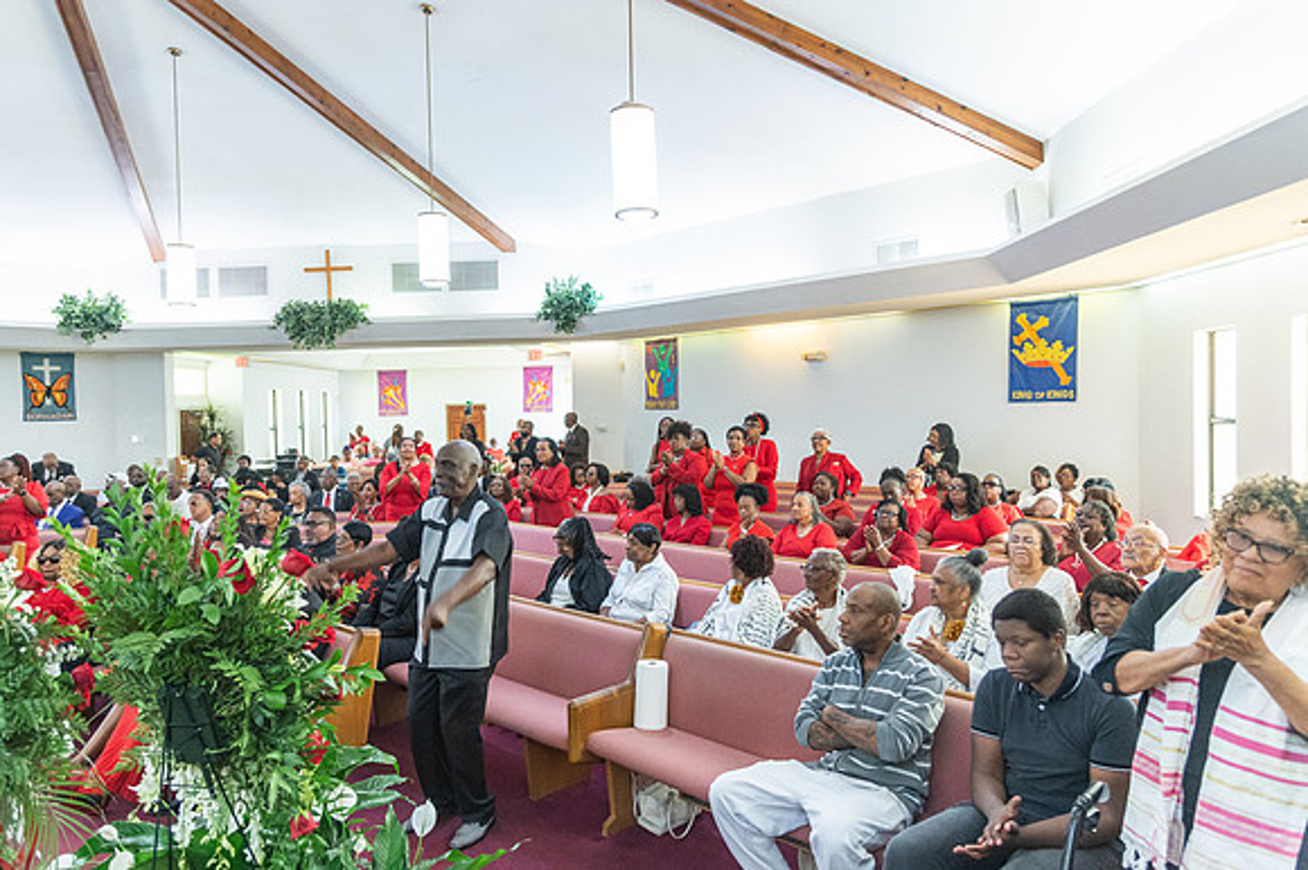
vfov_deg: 52.2
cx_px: 643
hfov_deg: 72.7
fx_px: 889
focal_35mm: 24
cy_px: 427
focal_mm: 24
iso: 1600
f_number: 4
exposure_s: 1/100
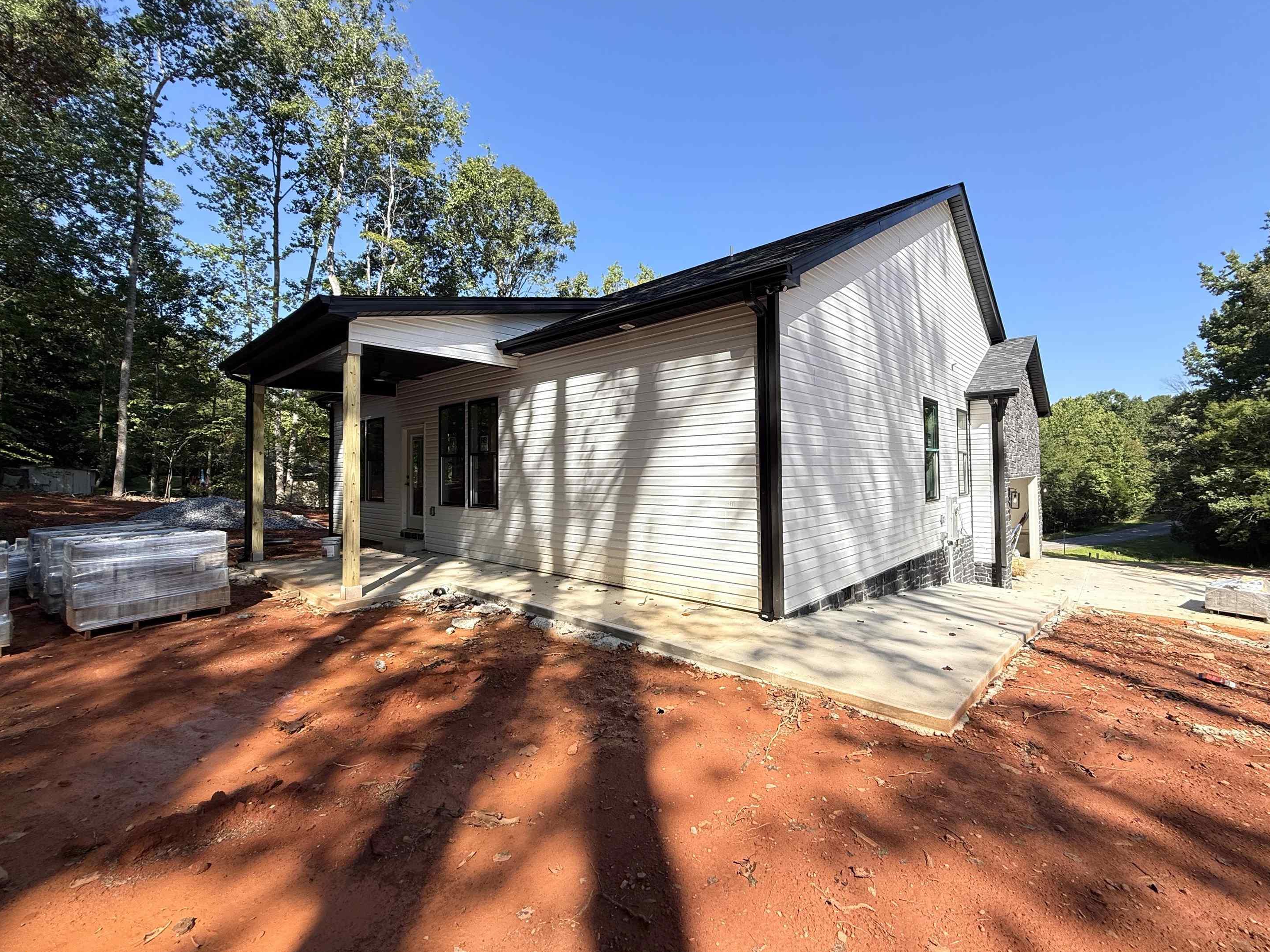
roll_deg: +0.5
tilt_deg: +1.8
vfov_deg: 81.7
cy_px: 455
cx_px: 665
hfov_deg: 98.1
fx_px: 550
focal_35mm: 15
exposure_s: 1/970
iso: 50
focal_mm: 2.22
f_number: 2.2
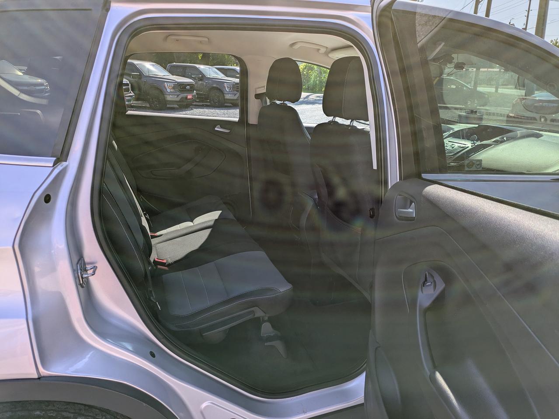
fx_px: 404
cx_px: 280
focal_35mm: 25
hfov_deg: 69.4
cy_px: 210
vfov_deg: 54.9
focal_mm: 5.43
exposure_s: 1/538
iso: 44
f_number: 1.89
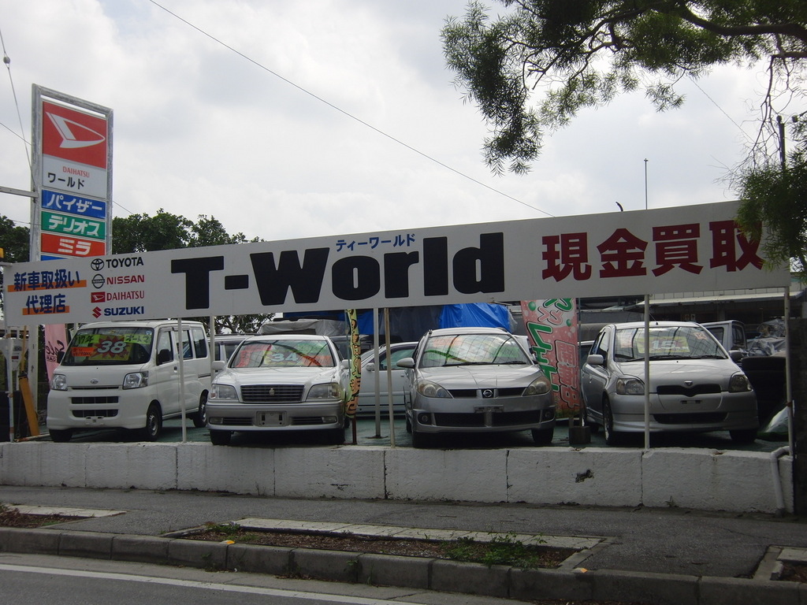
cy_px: 302
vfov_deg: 36.0
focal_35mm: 40
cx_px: 404
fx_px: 933
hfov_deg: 46.8
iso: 100
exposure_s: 1/320
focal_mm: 7.1
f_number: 8.8
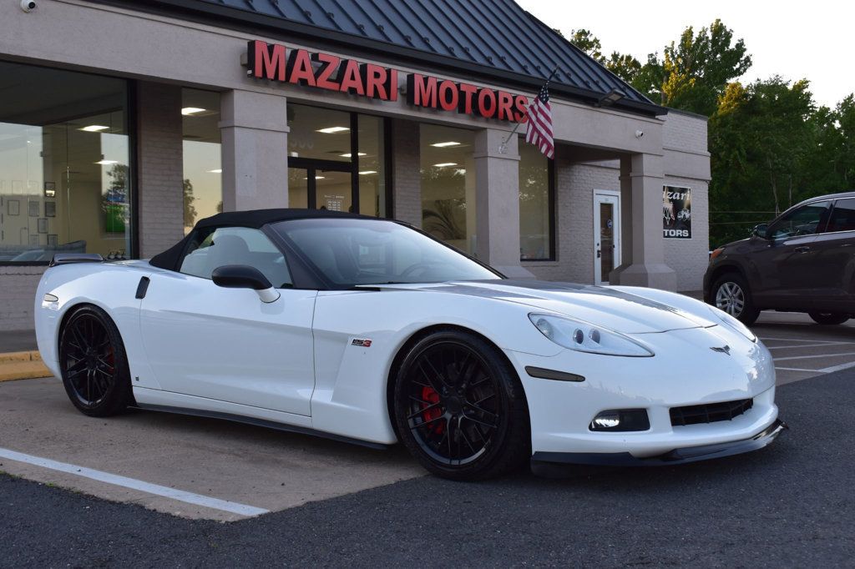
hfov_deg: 45.0
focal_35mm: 44
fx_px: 1033
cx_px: 428
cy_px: 284
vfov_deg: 30.8
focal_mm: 29
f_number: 9
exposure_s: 1/100
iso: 400
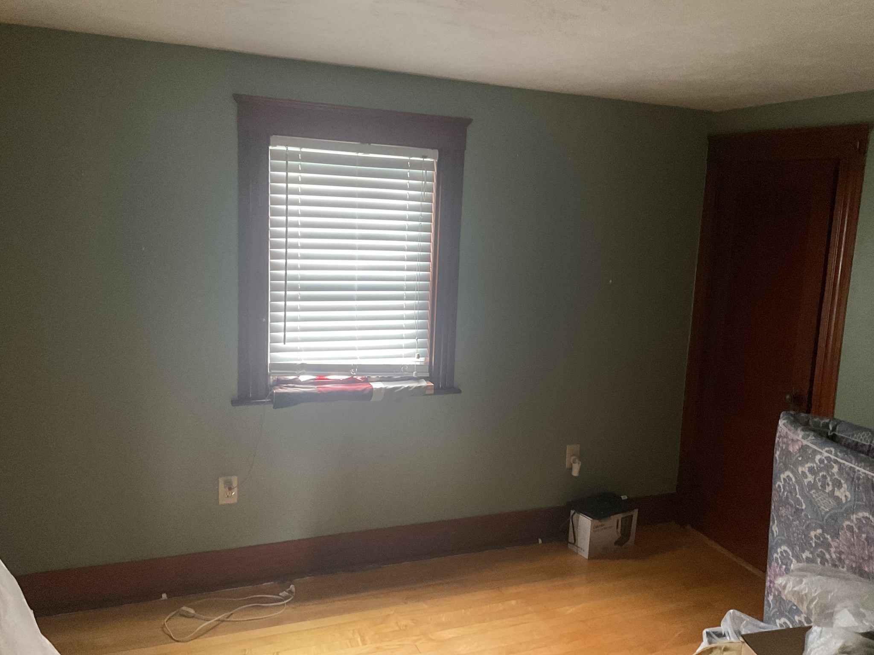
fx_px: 732
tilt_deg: -8.7
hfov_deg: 61.7
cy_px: 328
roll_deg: -1.6
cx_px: 437
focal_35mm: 29
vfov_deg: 48.2
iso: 400
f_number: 1.8
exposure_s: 1/30
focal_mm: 3
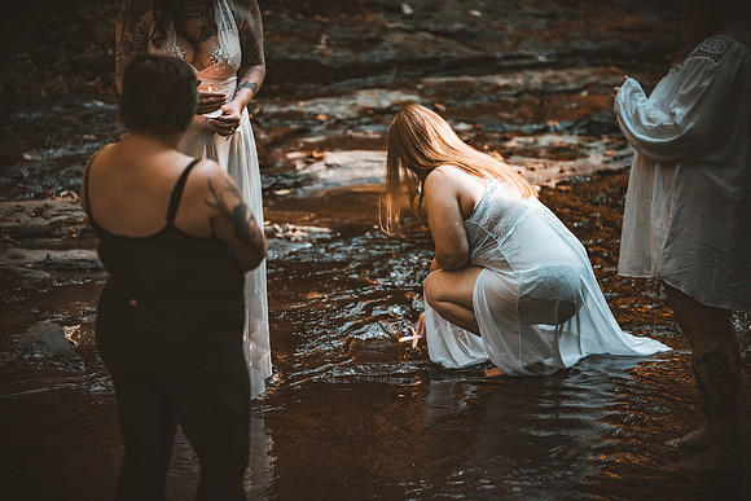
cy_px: 250
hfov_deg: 11.1
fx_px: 3860
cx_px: 376
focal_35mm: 185
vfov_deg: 7.4
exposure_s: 1/400
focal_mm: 185
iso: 1000
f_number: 2.8
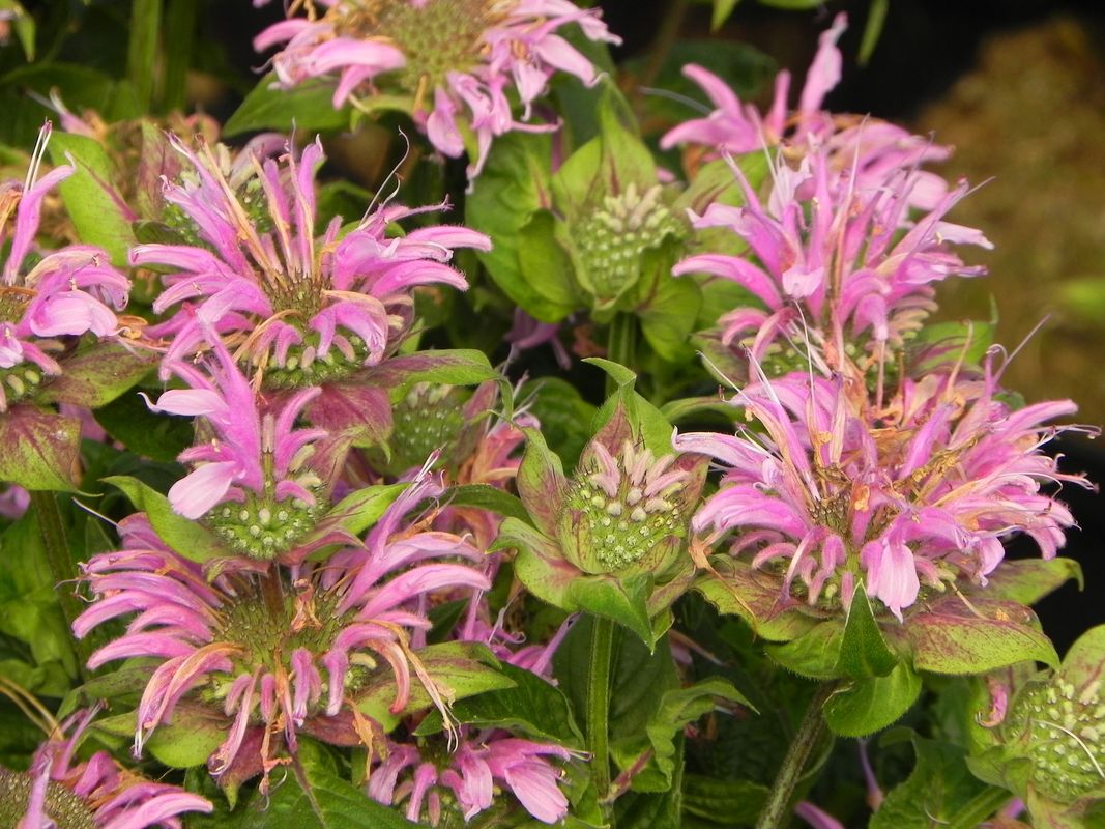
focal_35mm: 291
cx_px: 552
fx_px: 9288
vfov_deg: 5.1
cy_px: 414
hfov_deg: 6.8
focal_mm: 51.8
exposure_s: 1/640
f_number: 5
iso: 160
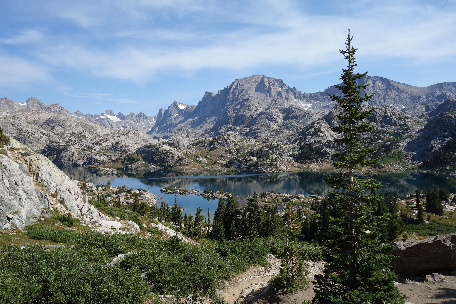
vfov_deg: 46.4
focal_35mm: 28
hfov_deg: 65.5
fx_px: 355
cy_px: 152
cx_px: 228
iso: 125
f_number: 5.6
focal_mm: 10.4
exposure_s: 1/500
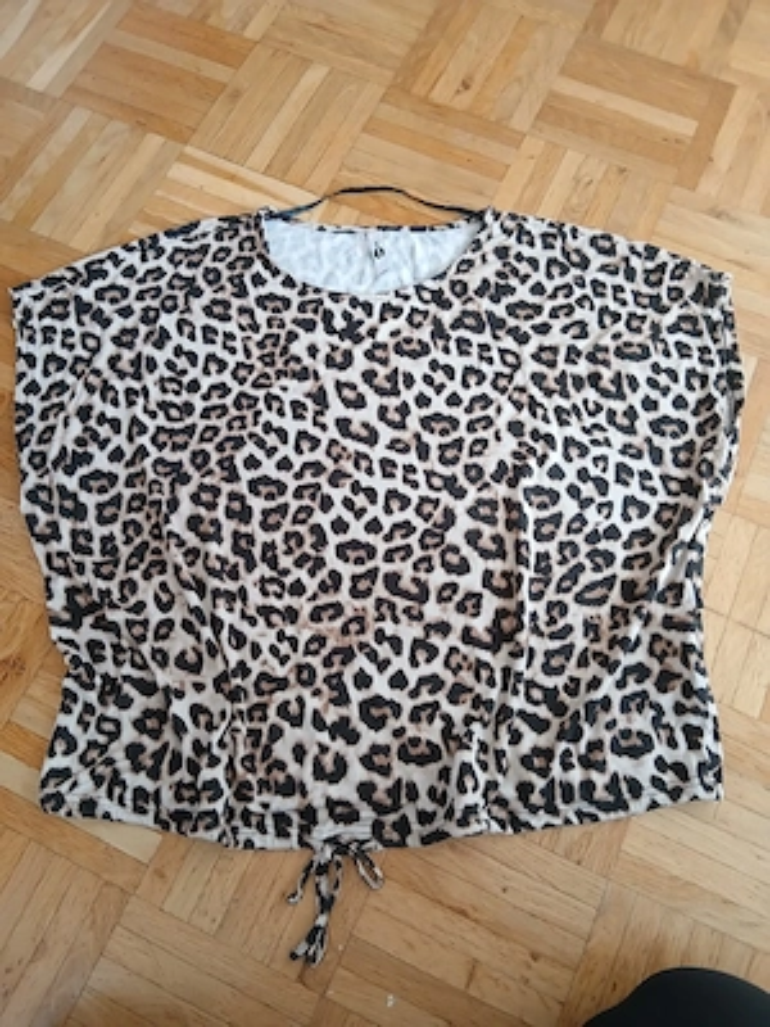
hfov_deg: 53.1
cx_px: 385
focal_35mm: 26
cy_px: 514
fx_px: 771
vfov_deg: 67.3
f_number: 1.8
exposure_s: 1/33.3
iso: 250
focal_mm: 3.98
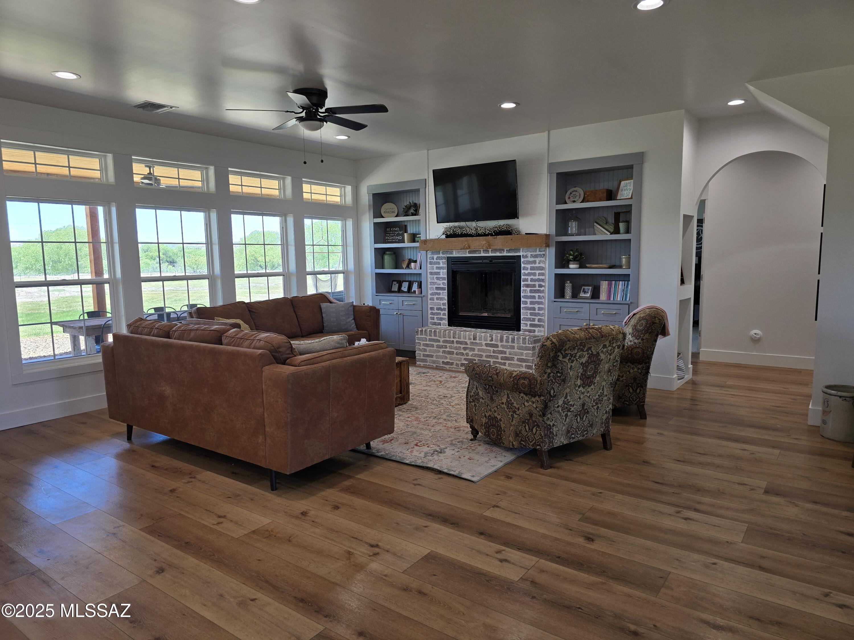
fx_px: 567
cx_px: 427
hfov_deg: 73.9
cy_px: 320
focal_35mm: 23
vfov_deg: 58.9
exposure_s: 1/120
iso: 40
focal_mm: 6.3
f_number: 1.7
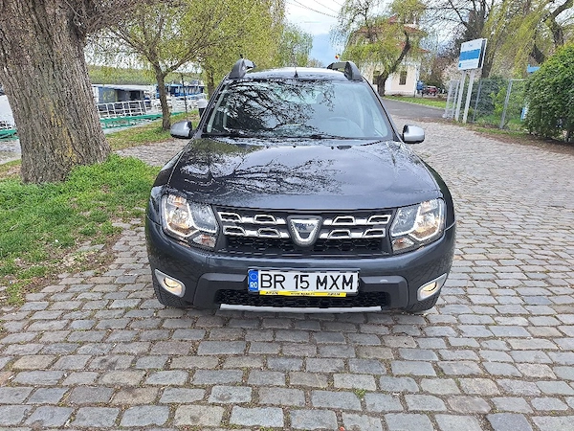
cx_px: 287
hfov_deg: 73.9
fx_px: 381
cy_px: 216
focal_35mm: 23
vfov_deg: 58.9
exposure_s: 1/1250
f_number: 1.8
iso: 40
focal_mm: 5.54
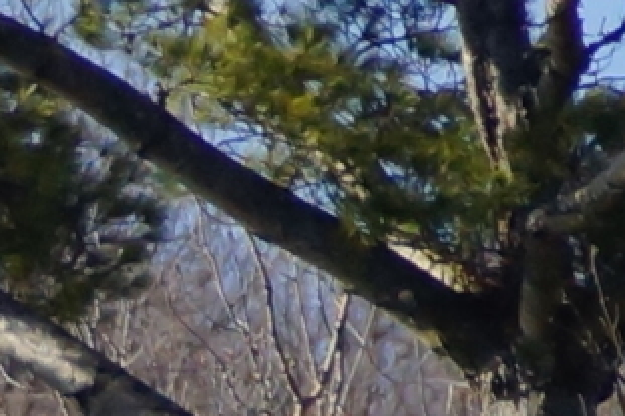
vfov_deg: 1.1
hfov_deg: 1.7
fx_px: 20926
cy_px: 311
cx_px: -265
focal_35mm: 1206
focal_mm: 250
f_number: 6.3
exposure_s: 1/400
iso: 320
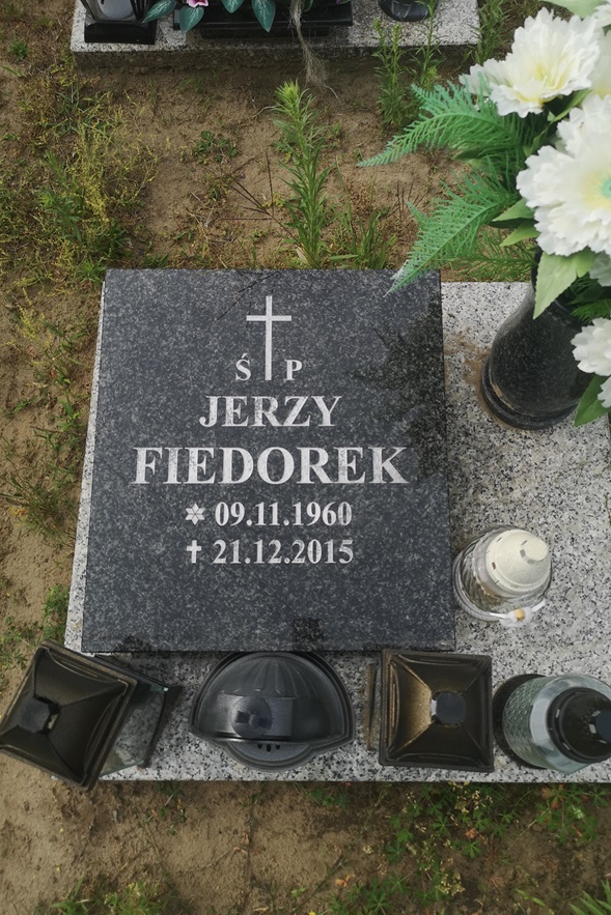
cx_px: 318
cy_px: 468
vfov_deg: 63.6
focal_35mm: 29
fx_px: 738
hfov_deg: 45.0
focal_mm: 5.58
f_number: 1.8
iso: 50
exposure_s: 1/1385
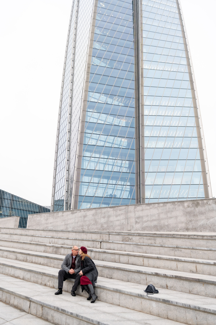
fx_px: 261
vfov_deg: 63.7
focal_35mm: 29
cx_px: 108
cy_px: 162
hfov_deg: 44.9
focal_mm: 29
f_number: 4.5
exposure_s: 1/200
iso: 400
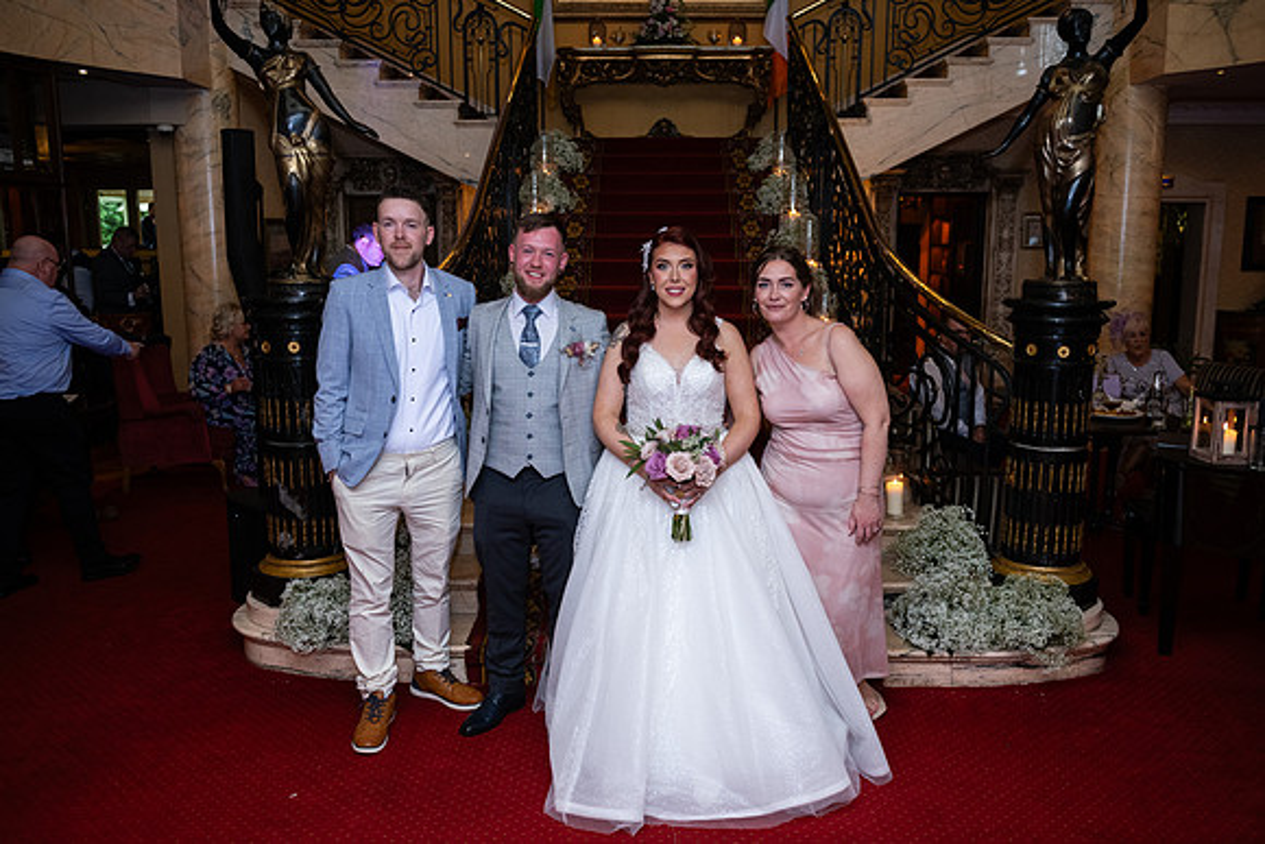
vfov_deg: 45.0
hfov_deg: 63.6
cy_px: 422
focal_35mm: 29
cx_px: 632
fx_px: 1019
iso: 800
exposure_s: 1/160
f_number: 3.5
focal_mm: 29
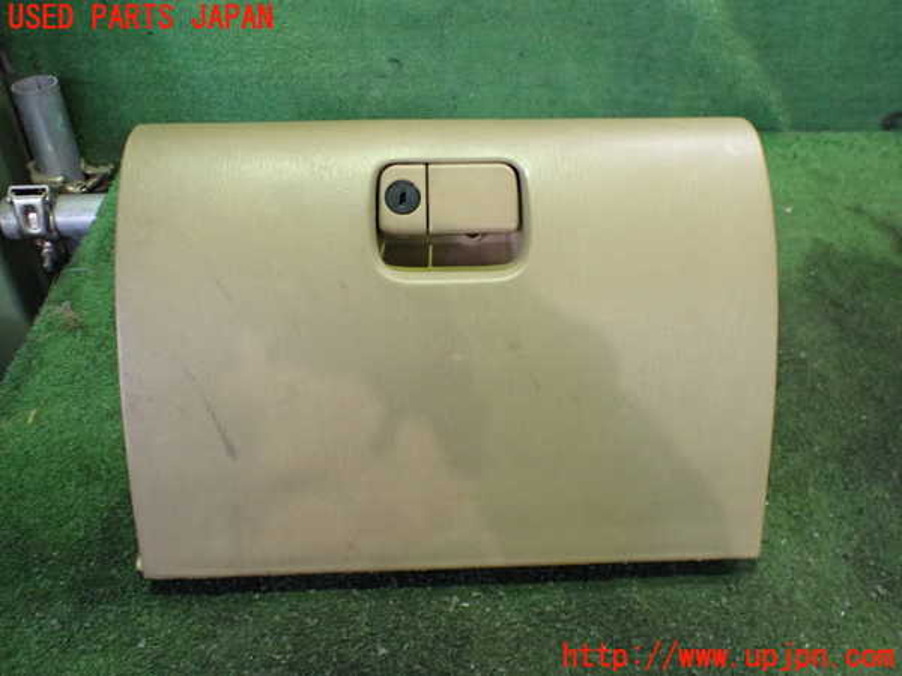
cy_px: 338
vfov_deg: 46.8
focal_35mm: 30
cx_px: 451
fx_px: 782
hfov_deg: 60.0
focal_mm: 5.4
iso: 800
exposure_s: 1/40
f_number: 2.3
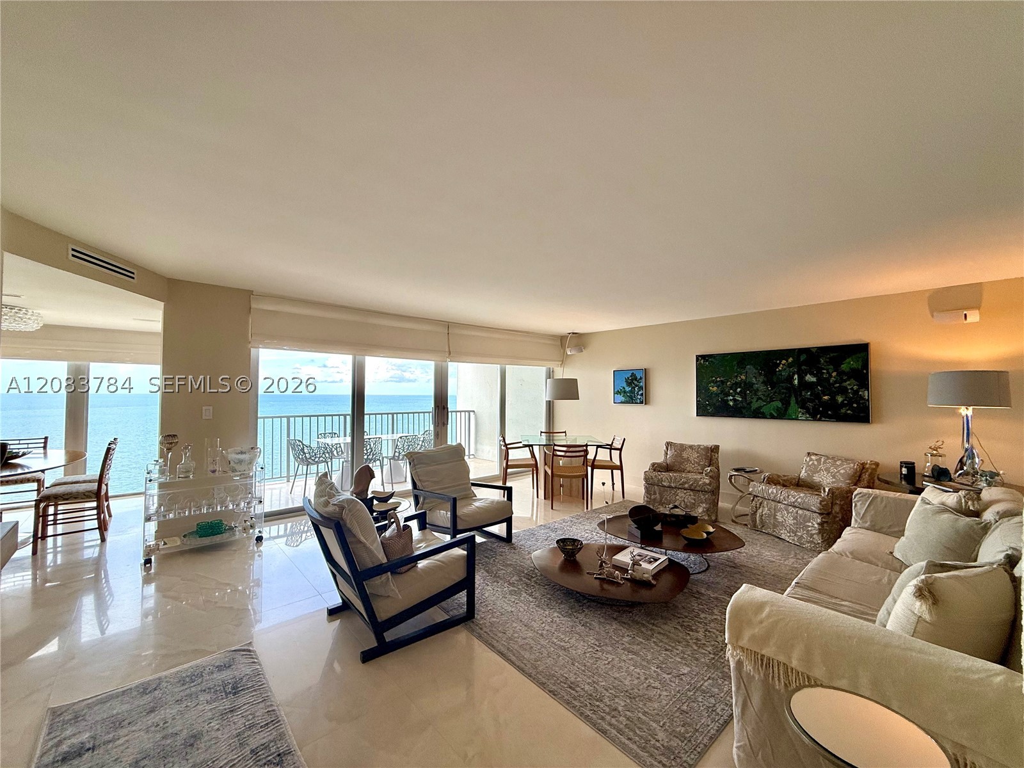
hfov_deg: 102.1
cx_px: 512
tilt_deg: +1.2
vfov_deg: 85.7
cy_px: 384
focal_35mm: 14
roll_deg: -0.6
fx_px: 414
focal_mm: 2.22
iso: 64
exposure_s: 1/145
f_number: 2.2
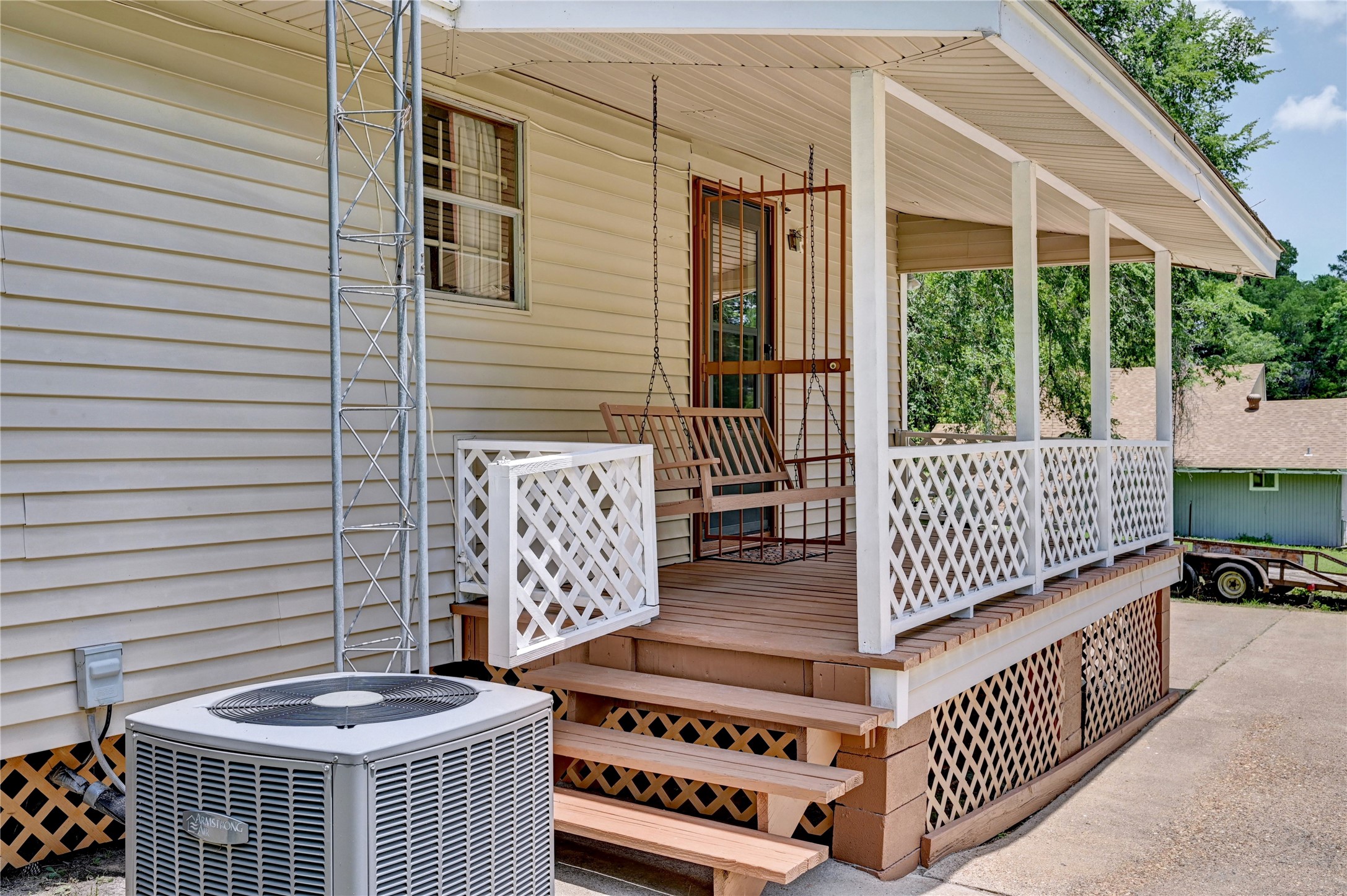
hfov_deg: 62.0
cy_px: 448
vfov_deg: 43.5
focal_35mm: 30
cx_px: 674
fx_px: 1122
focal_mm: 30
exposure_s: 1/400
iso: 400
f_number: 8
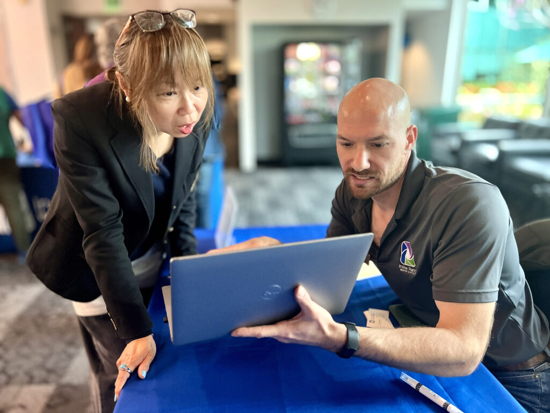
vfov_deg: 53.1
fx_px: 413
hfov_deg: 67.3
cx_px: 275
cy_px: 206
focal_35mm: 26
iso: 500
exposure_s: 1/60
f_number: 1.5
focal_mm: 5.7
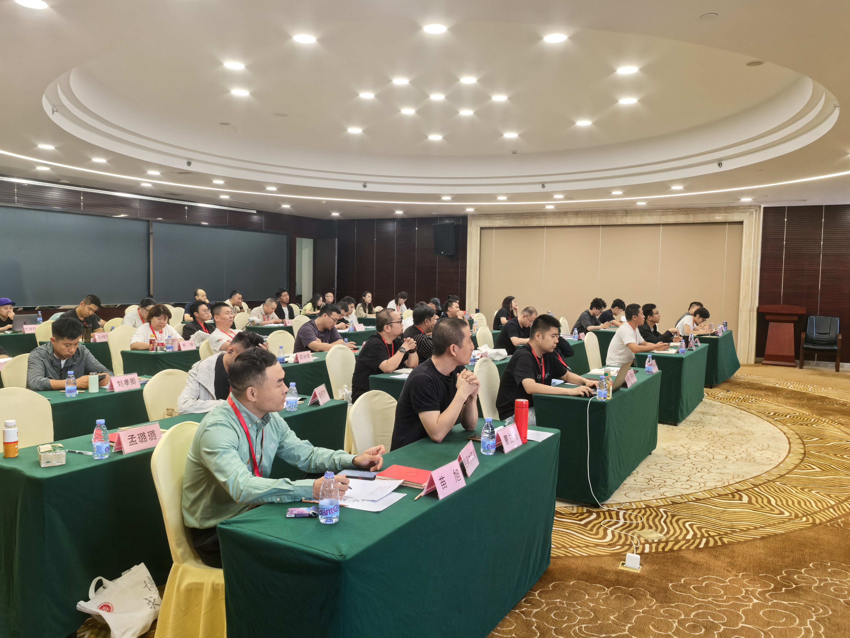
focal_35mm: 27
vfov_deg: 51.4
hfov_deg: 65.3
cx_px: 425
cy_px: 319
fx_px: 663
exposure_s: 1/50
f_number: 4
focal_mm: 5.75
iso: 160
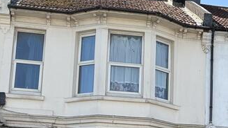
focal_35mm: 87
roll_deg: -0.4
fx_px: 526
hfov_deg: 23.8
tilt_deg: +10.9
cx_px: 206
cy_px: 143
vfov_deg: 13.6
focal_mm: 5.96
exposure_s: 1/1848
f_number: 1.6
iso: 50
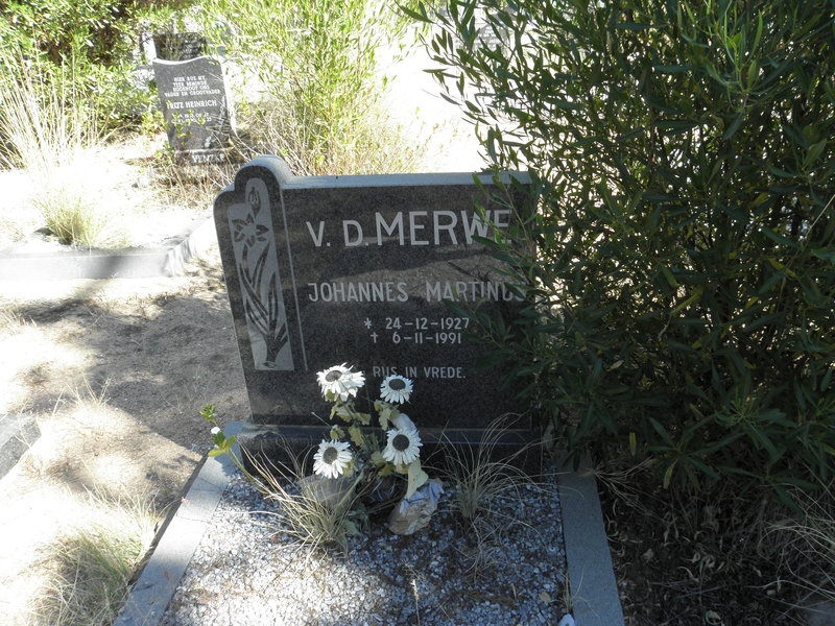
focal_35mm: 26
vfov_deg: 53.1
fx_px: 627
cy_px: 313
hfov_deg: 67.3
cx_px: 418
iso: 64
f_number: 5.6
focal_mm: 4.6
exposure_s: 1/50
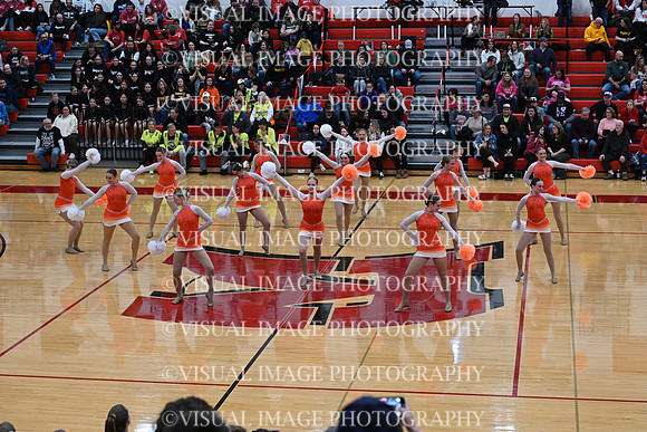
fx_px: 1258
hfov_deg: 28.8
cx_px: 324
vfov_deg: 19.5
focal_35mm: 70
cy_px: 216
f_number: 4
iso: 4000
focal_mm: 70
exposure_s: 1/400
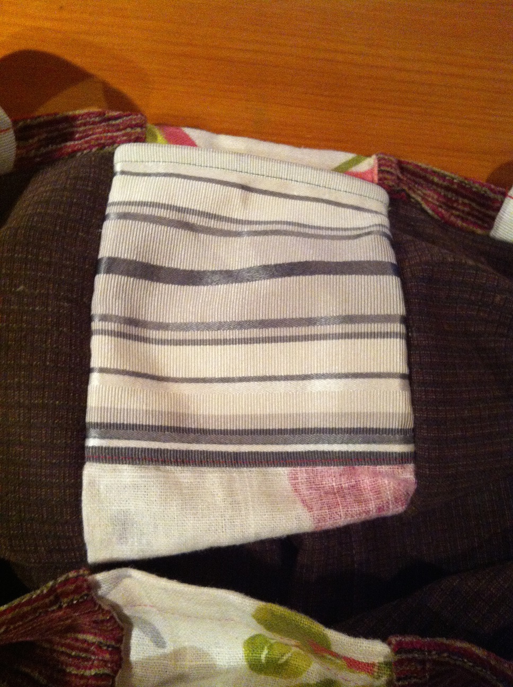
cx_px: 256
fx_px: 693
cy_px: 344
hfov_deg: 40.6
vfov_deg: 52.7
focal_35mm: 35
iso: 500
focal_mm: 3.85
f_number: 2.8
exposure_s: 1/15
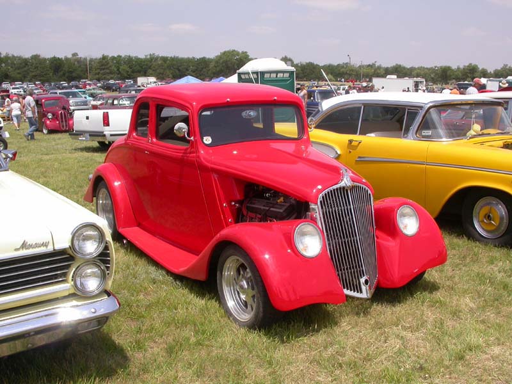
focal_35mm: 38
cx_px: 256
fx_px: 562
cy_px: 192
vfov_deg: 37.7
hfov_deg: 49.0
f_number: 7.5
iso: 100
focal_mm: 7.85
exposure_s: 1/324
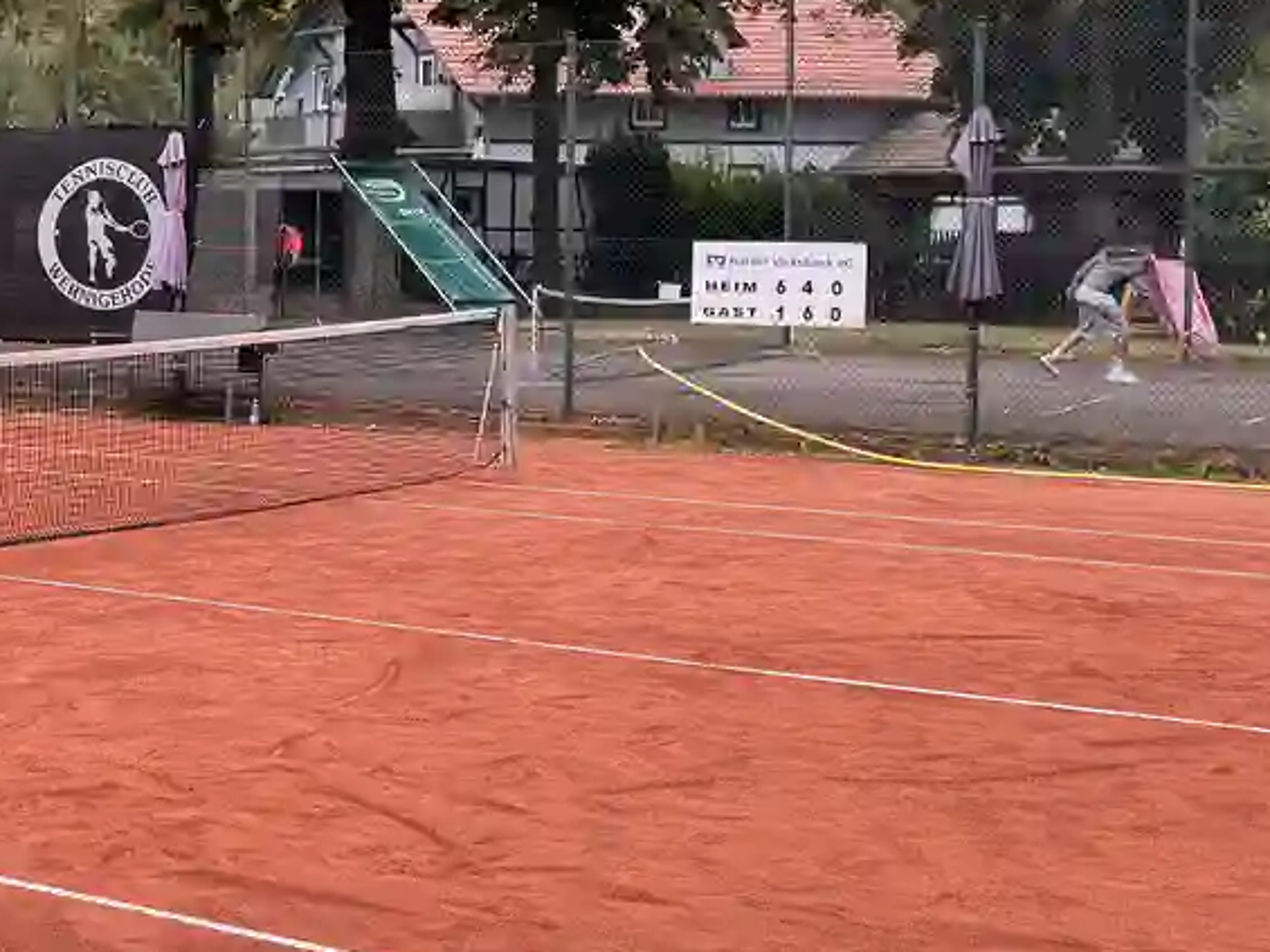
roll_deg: -0.6
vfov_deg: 21.5
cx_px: -38
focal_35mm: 68
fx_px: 2495
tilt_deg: -1.8
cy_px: 290
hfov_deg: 26.8
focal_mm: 6.76
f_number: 1.78
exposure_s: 1/531
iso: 80
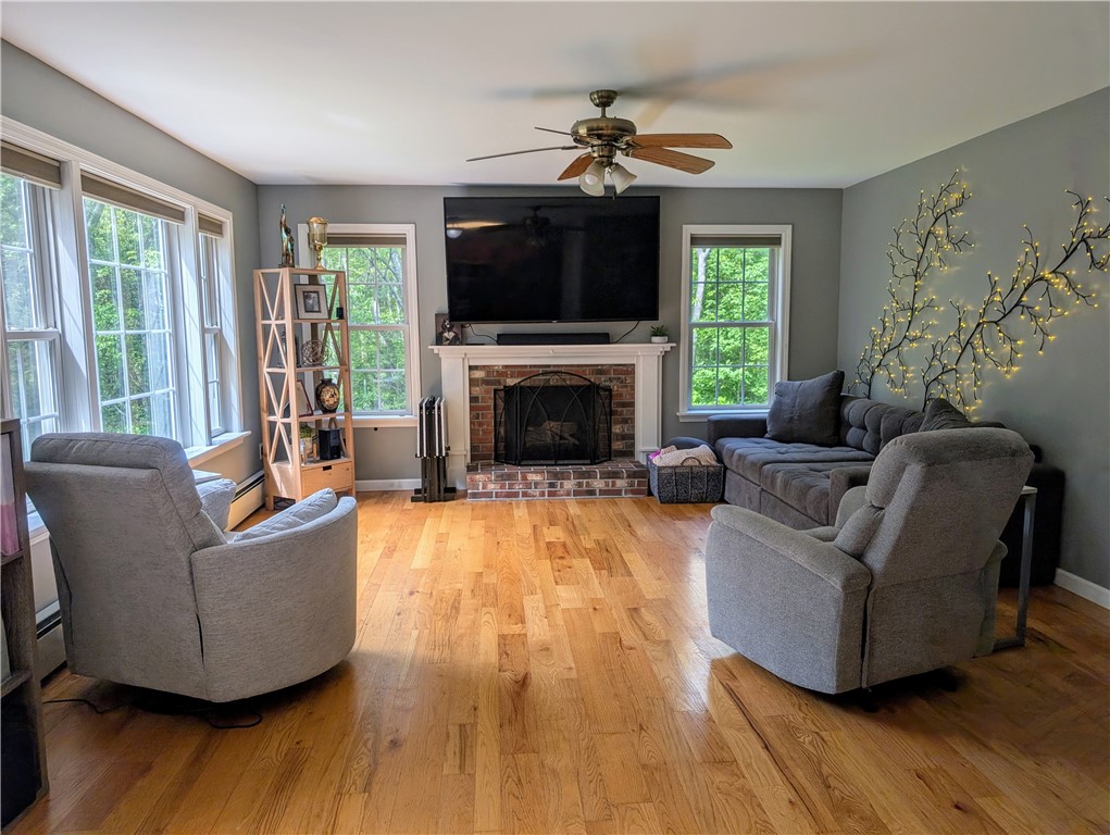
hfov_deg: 71.5
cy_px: 418
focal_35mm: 24
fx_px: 770
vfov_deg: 56.9
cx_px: 555
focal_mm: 6.9
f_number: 1.68
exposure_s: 1/831
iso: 22
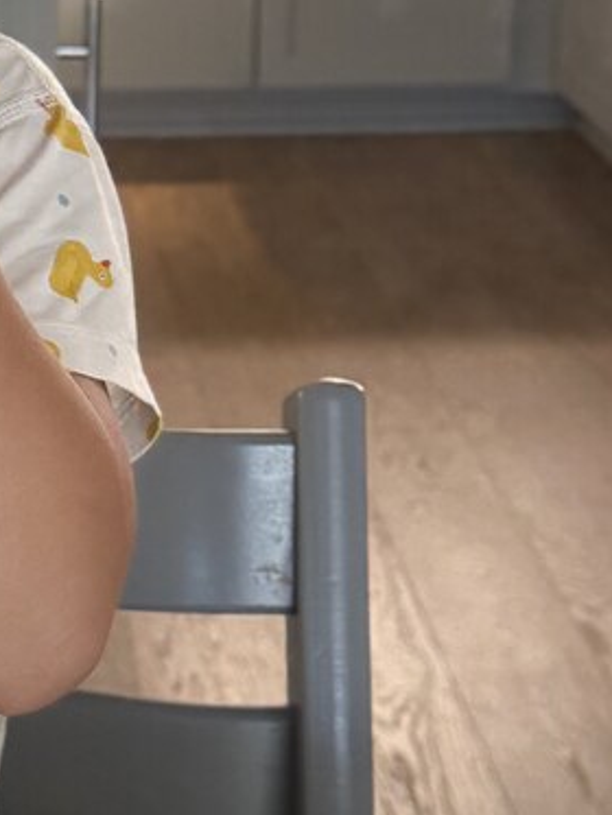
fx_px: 2427
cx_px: 39
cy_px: 332
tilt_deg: -18.0
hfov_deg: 14.2
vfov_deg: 19.1
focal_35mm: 103
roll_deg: -1.5
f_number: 1.78
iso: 250
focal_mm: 6.76
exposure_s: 1/120
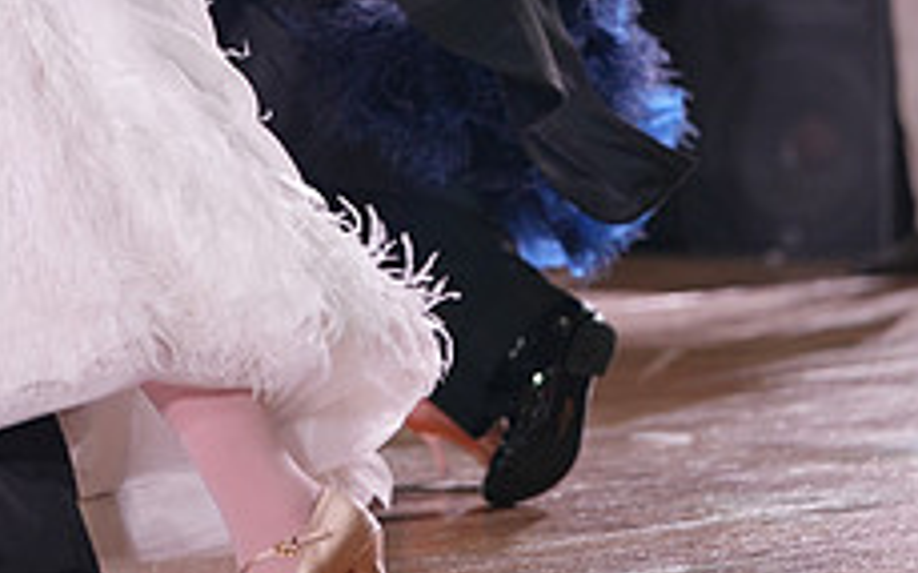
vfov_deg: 3.9
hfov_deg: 6.2
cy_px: -252
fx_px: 8454
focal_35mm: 338
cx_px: 162
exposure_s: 1/400
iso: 800
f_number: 2.8
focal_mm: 131
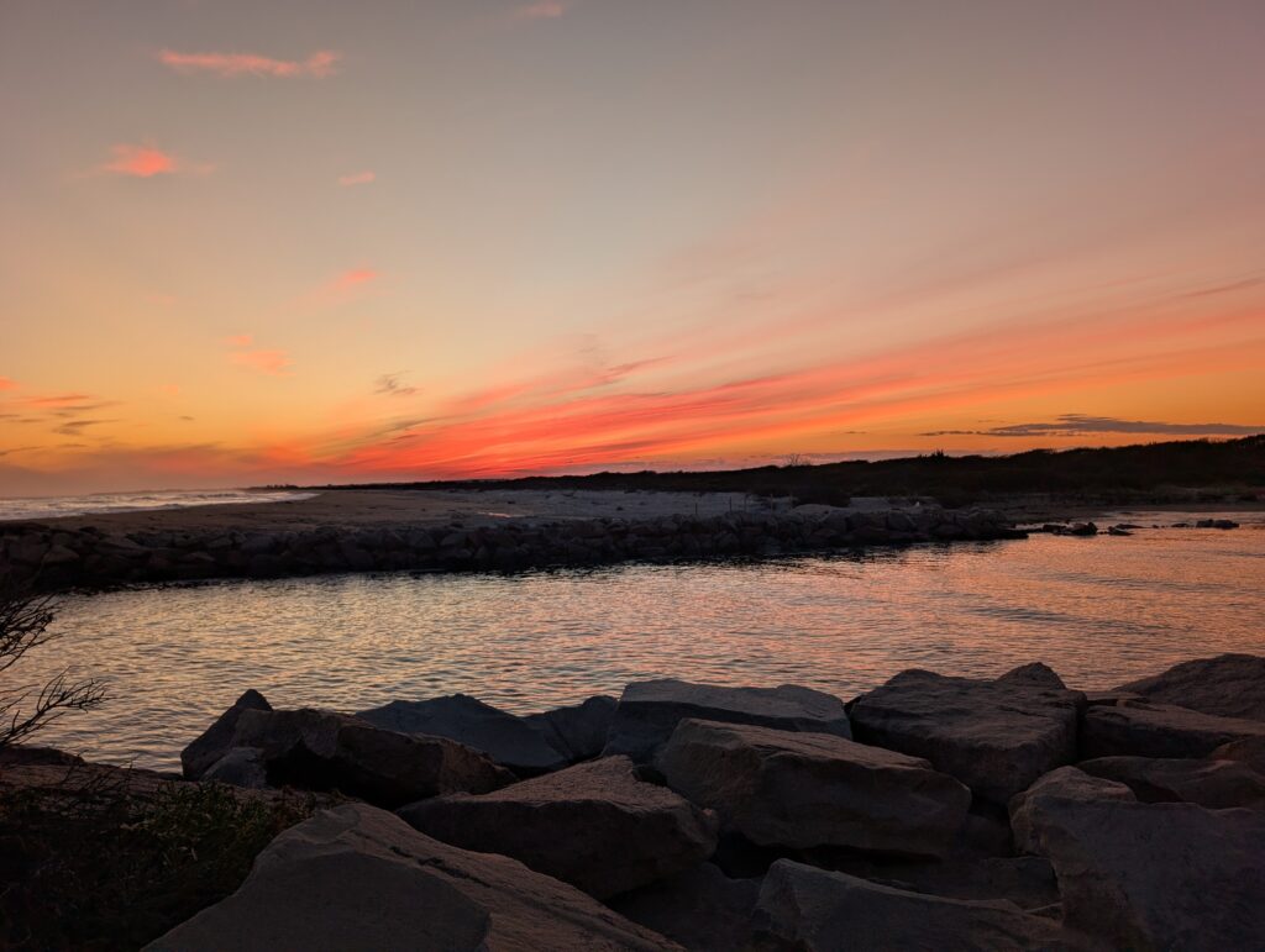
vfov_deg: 56.9
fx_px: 878
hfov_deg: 71.5
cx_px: 632
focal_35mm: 24
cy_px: 476
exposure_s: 1/54.2
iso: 34
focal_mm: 6.9
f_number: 1.68
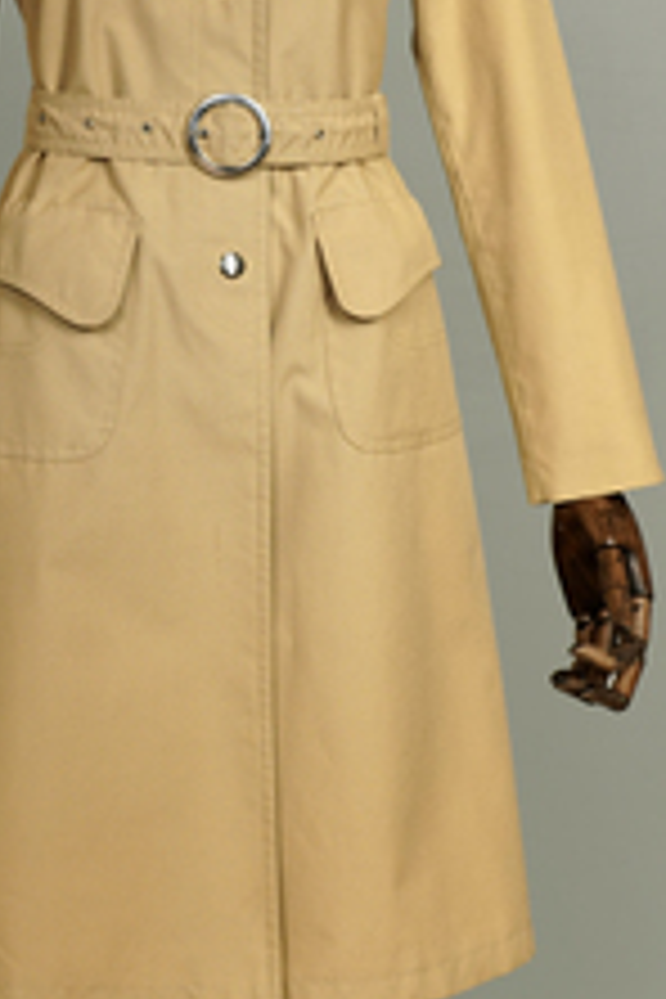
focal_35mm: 84
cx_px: 160
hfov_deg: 16.2
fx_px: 2331
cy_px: 290
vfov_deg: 24.0
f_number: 5.6
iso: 400
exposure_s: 1/50
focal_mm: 32
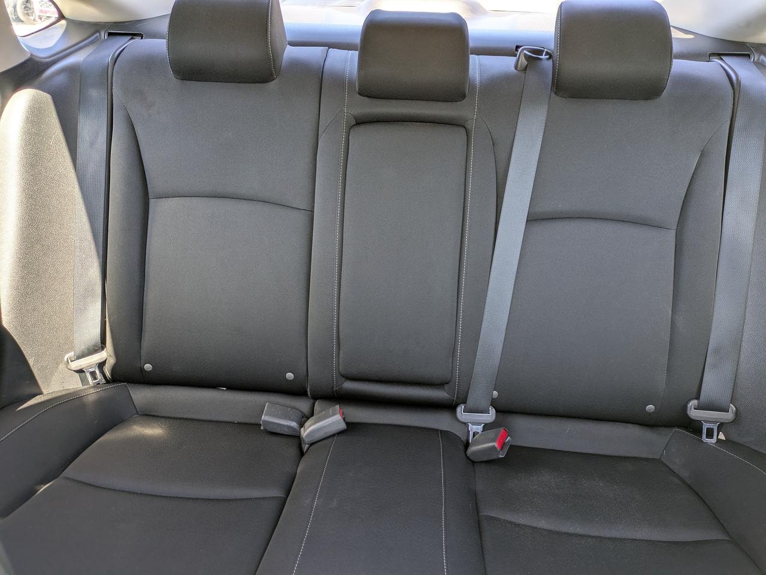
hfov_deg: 69.4
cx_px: 383
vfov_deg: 54.9
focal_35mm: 25
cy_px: 288
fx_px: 553
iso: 64
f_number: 1.89
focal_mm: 5.43
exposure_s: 1/100
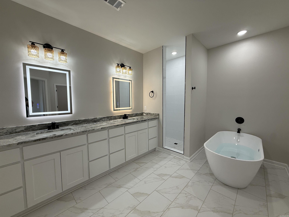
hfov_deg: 102.1
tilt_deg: -2.8
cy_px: 108
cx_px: 144
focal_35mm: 14
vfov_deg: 85.7
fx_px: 117
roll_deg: +0.4
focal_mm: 2.22
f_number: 2.2
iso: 80
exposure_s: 1/120
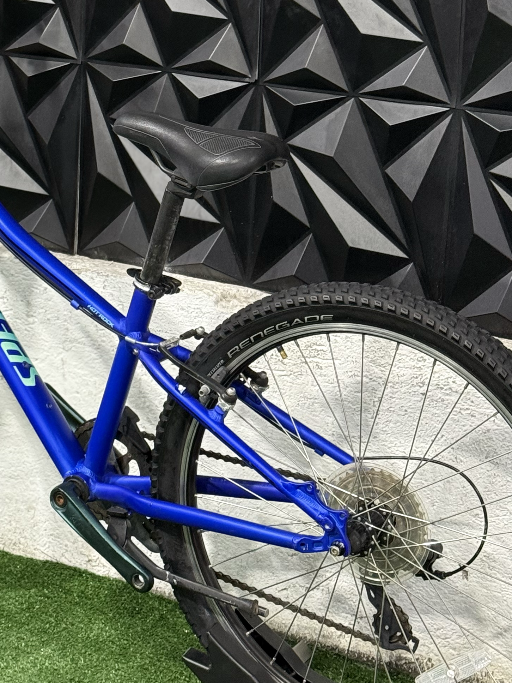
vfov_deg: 19.5
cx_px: 110
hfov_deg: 14.7
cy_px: 155
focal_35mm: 100
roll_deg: -2.1
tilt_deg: -10.6
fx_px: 1971
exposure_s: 1/60
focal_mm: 6.76
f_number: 1.78
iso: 250
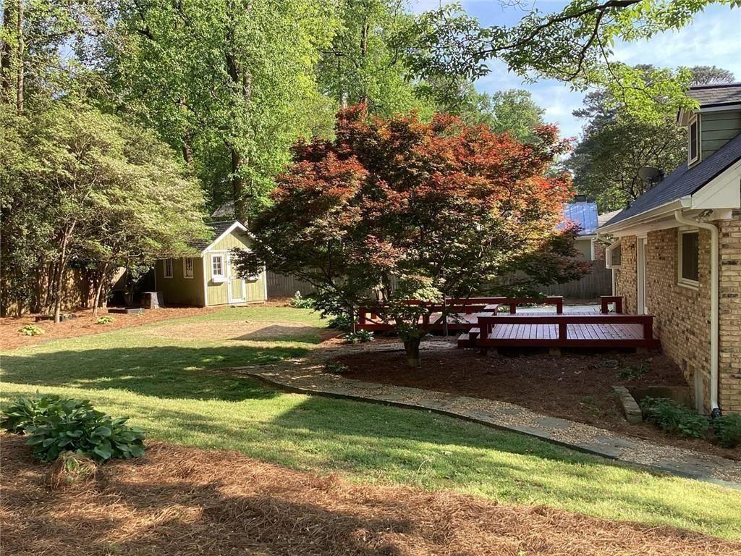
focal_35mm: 31
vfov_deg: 45.4
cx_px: 370
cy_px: 278
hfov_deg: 58.4
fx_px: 664
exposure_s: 1/161
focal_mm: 3.3
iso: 25
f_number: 2.4
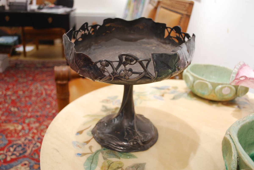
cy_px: 85
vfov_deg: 37.0
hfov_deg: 53.1
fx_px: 254
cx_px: 127
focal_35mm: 36
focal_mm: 24
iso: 320
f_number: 4.2
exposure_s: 1/30
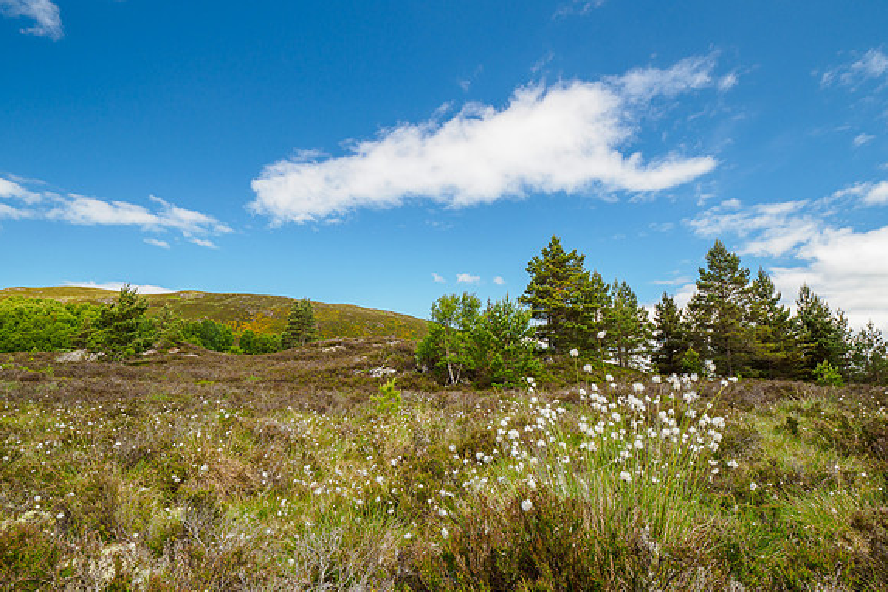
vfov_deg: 70.2
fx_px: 419
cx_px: 450
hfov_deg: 93.3
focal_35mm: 17
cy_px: 327
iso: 200
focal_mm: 8
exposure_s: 1/80
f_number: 7.1
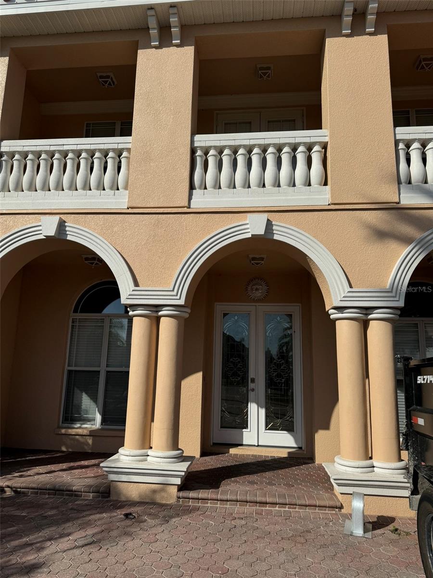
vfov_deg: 71.6
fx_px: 400
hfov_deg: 56.8
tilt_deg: +10.8
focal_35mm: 24
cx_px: 216
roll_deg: -1.6
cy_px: 289
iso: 80
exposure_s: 1/9009
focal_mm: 6.76
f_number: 1.78
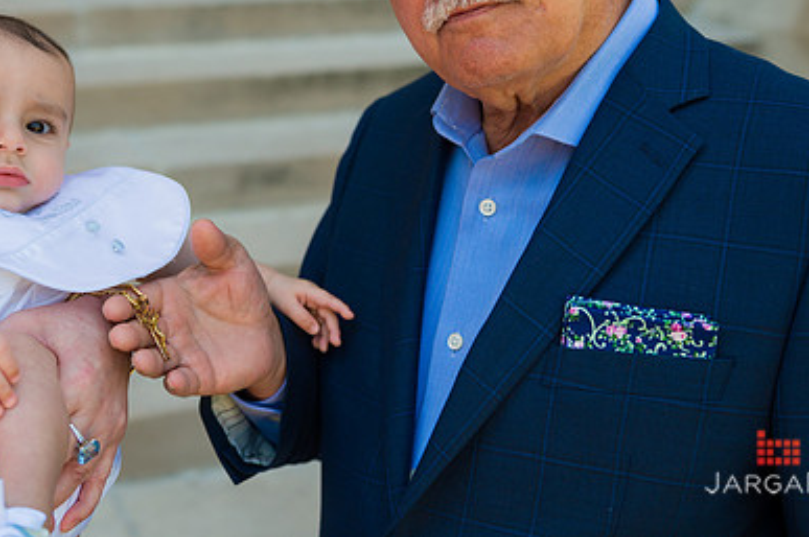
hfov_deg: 33.3
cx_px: 299
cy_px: 136
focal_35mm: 60
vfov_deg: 22.4
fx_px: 1347
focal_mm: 40
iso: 320
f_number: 4
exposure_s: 1/1000
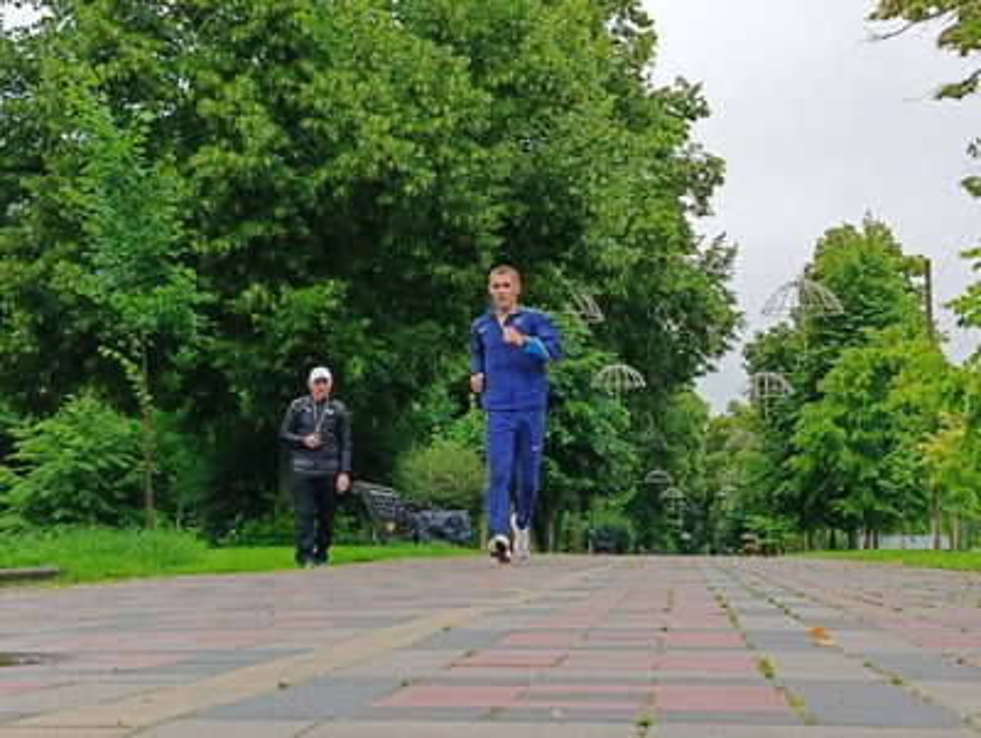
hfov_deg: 28.1
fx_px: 1958
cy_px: 369
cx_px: 490
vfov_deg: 21.4
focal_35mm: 69
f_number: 1.69
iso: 64
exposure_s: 1/120
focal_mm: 6.06
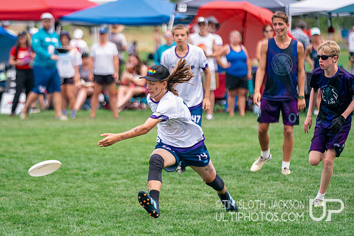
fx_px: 2439
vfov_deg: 5.5
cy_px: 117
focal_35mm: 248
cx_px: 148
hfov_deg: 8.3
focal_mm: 164
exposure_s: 1/2500
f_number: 2.8
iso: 400
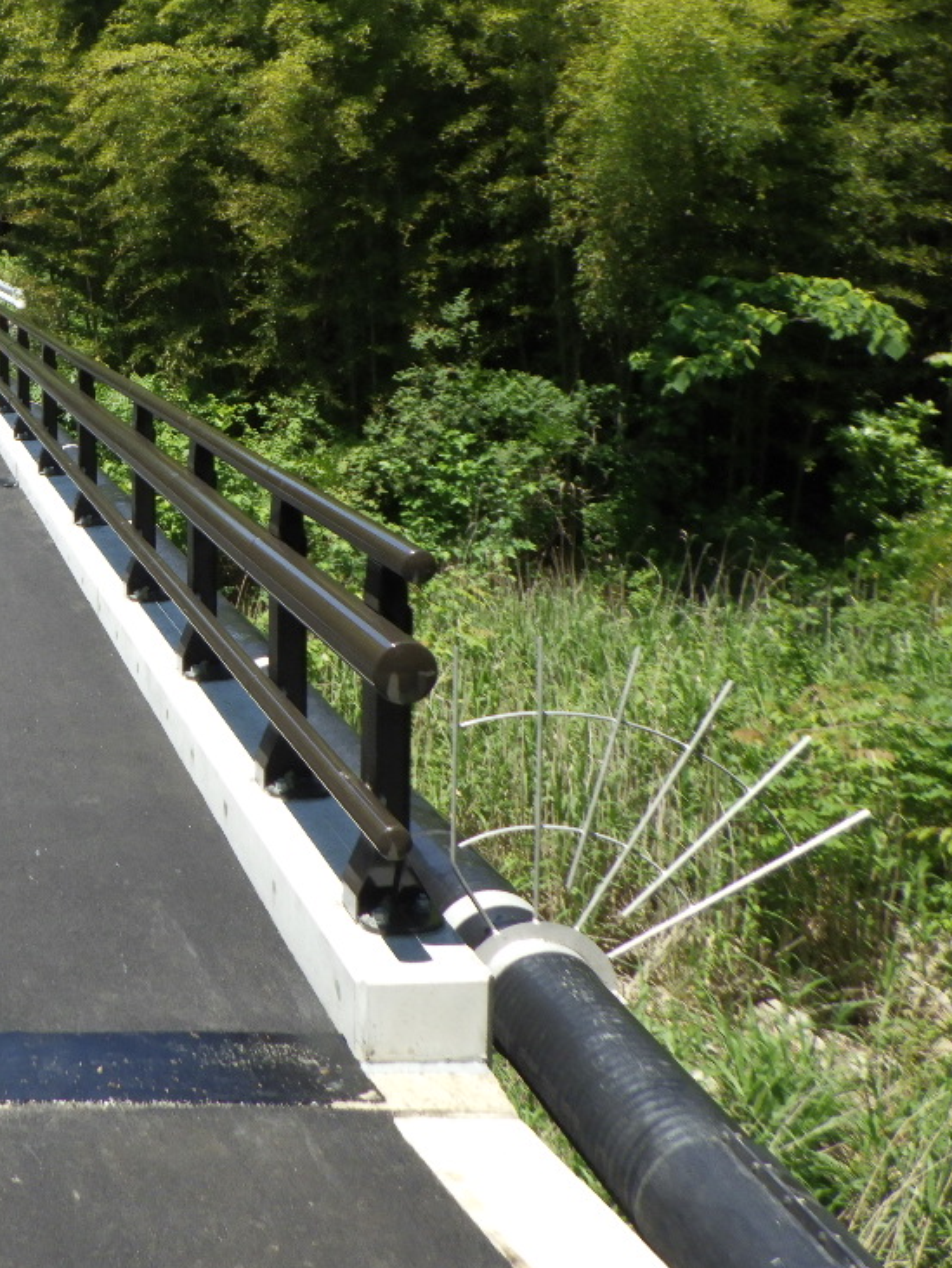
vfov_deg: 38.6
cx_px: -154
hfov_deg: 26.7
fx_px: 1795
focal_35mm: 49
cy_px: 467
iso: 125
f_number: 4.2
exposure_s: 1/500
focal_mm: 5
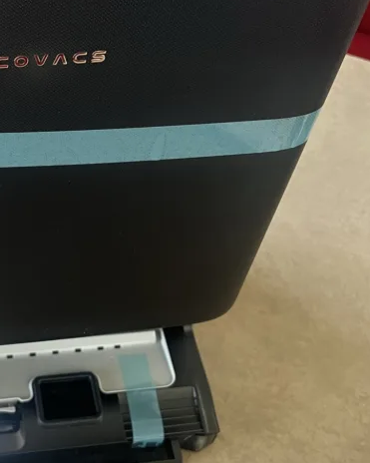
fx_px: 767
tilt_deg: -48.8
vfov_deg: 33.5
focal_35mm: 56
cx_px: 16
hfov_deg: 26.0
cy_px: 185
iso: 200
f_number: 1.5
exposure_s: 1/60
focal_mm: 5.7
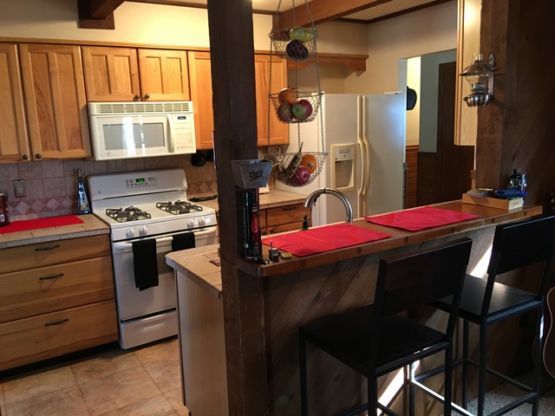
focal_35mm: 29
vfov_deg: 48.2
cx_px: 278
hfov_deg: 61.7
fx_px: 465
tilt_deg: -8.6
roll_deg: +1.4
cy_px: 208
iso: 80
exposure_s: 1/10
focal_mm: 4.15
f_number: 2.2
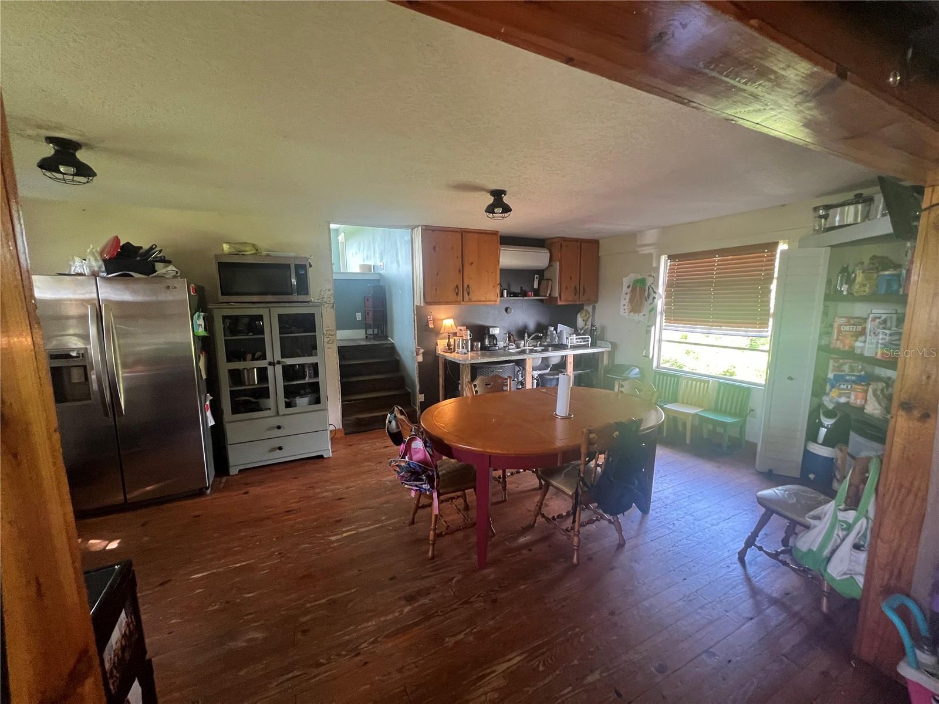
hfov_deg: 106.2
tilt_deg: -9.0
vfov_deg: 89.9
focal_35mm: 13
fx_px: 353
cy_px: 352
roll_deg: +0.4
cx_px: 470
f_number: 1.8
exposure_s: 1/60
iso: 400
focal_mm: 1.57
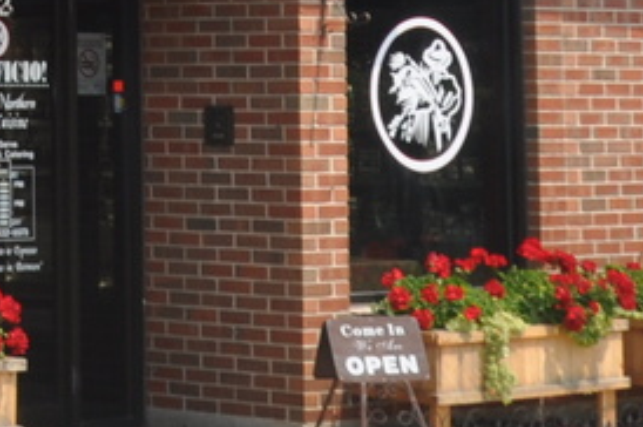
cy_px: -324
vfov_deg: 7.1
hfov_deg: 10.3
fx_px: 3335
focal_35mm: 187
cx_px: -530
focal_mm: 21
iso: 200
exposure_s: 1/200
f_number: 10
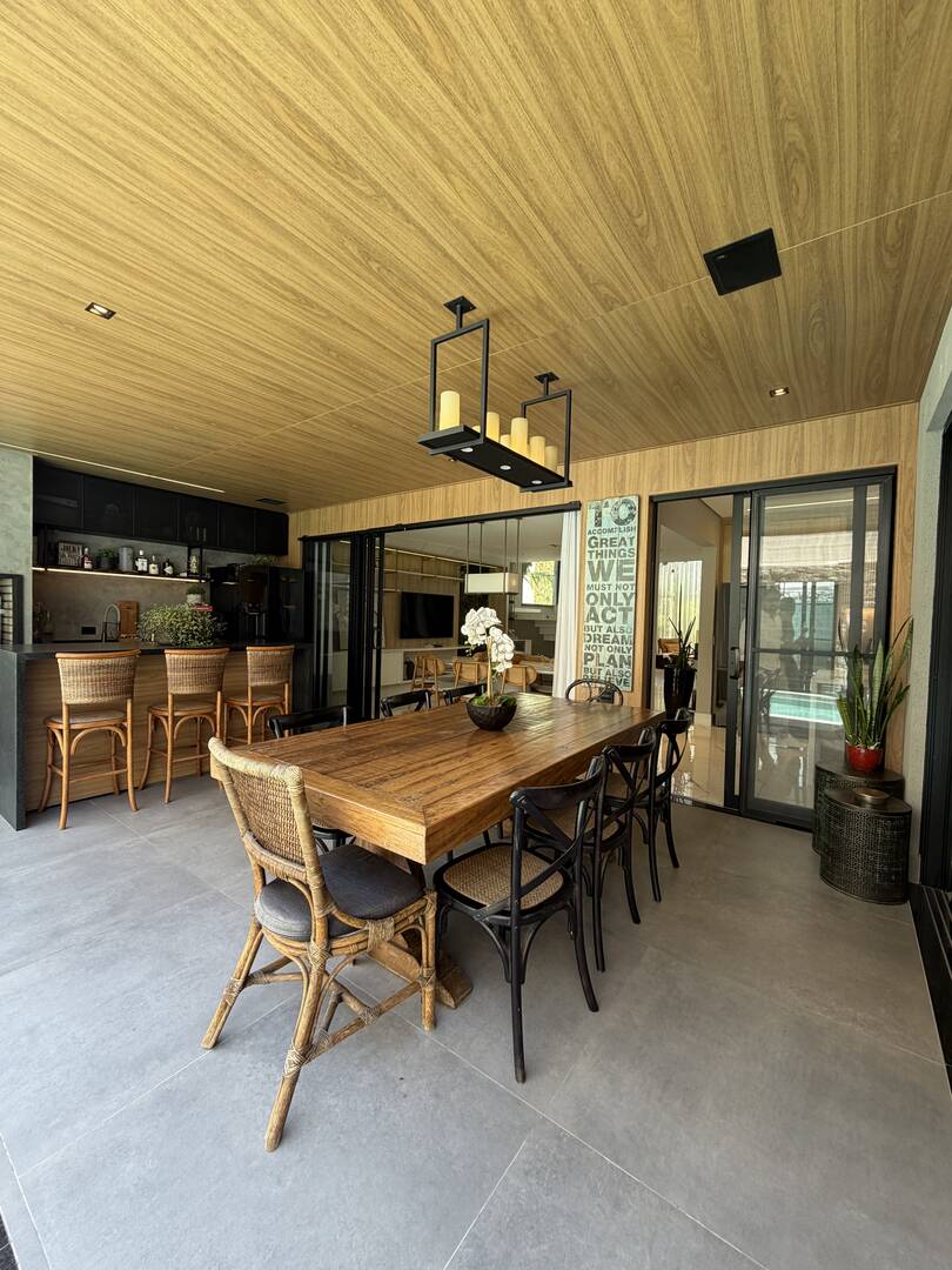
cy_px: 635
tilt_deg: -0.7
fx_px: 513
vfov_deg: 102.1
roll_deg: -0.6
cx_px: 476
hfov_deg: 85.7
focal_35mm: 14
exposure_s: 1/120
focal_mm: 2.22
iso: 125
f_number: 2.2
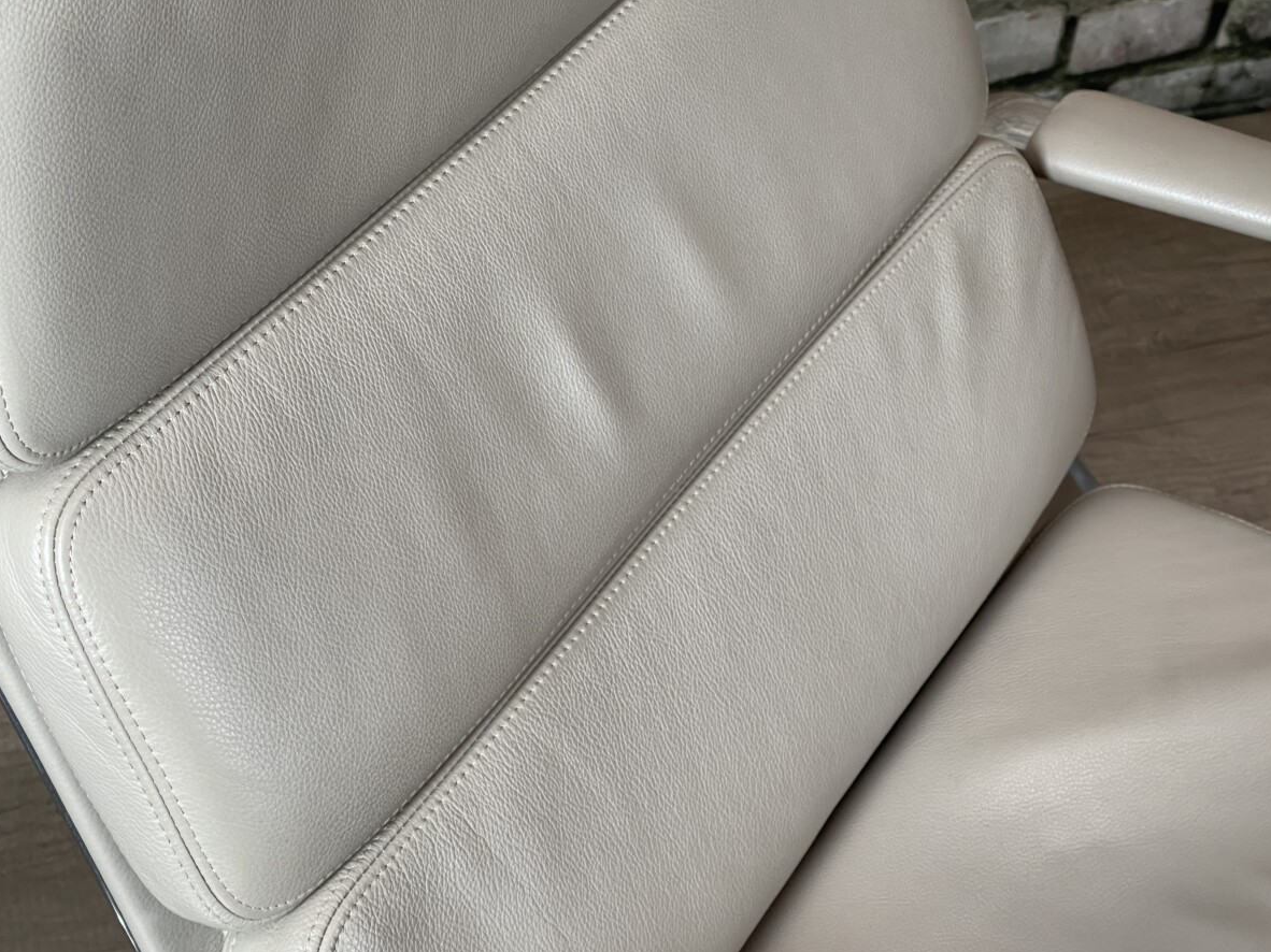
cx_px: 638
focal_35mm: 65
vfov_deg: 22.6
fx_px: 2386
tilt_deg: -48.5
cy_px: 479
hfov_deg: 29.8
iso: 160
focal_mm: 7.5
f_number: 2.2
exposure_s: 1/100
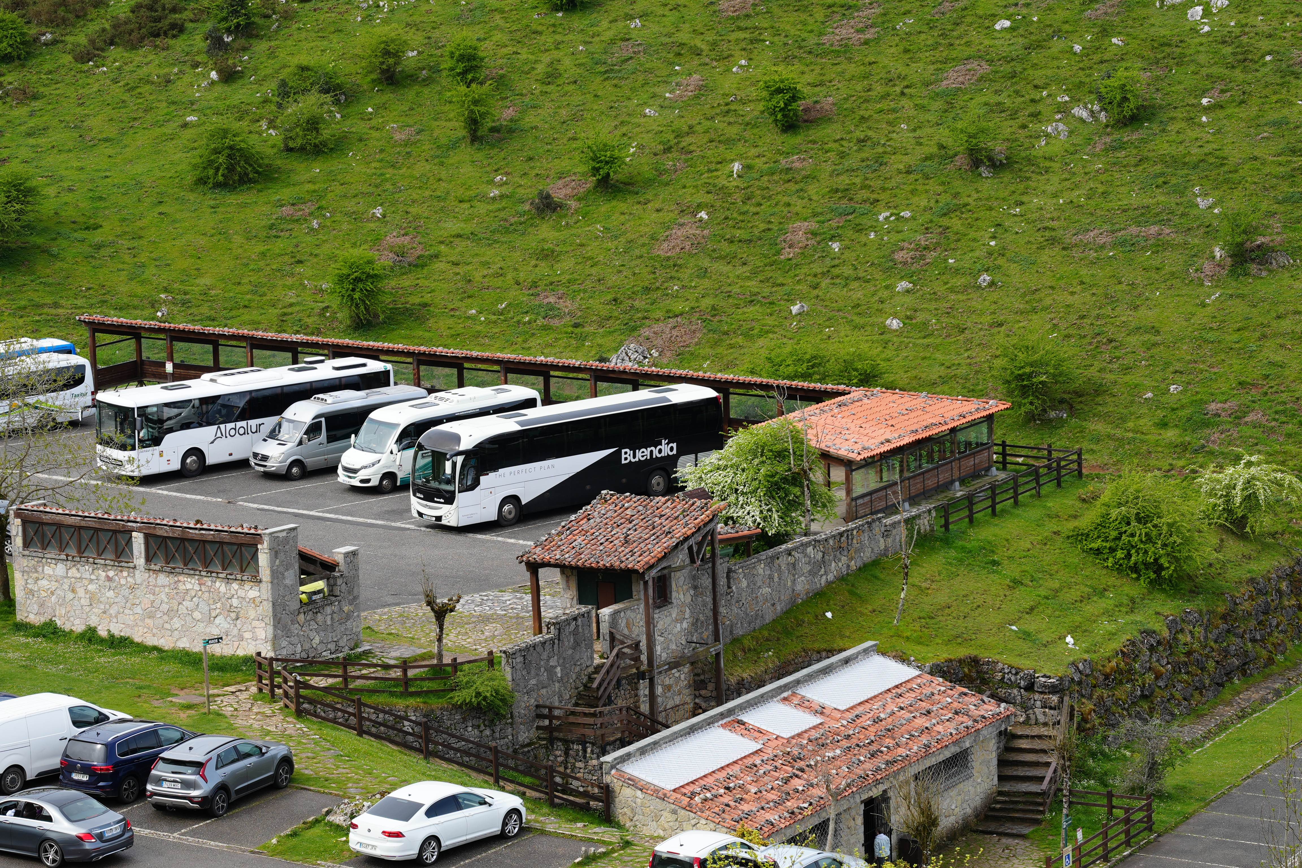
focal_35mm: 105
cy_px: 434
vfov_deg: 13.0
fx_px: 3797
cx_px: 651
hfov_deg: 19.5
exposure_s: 1/200
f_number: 6.3
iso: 100
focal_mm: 70
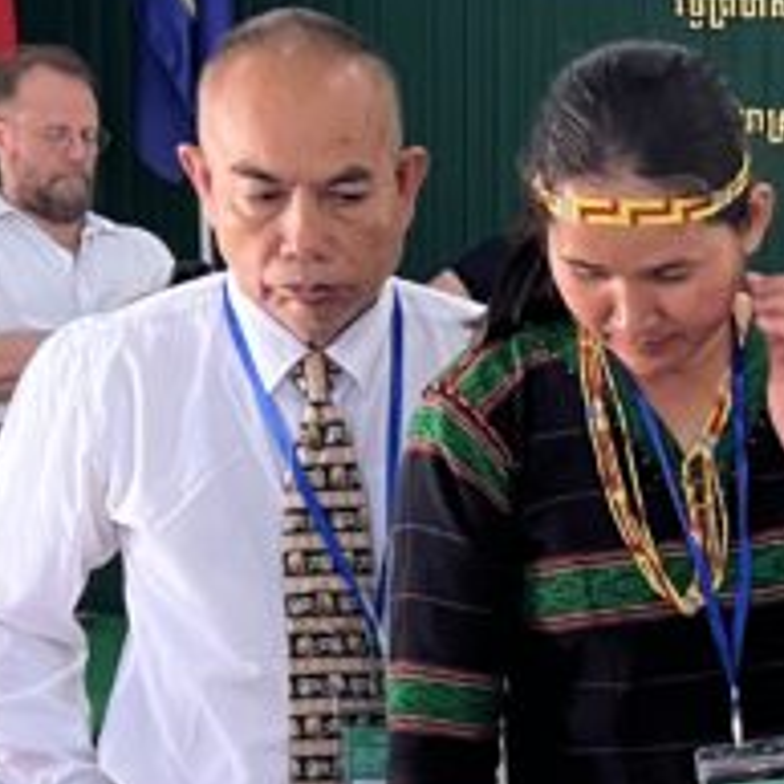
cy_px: 926
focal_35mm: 122
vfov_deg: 13.9
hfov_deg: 13.7
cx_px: 1076
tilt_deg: -10.9
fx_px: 3126
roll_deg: -1.0
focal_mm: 5.7
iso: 250
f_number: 1.5
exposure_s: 1/50
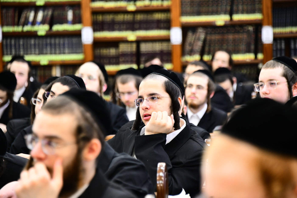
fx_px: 1650
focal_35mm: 200
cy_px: 99
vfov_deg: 6.9
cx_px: 148
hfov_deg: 10.3
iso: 2500
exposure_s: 1/125
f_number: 5.6
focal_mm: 200
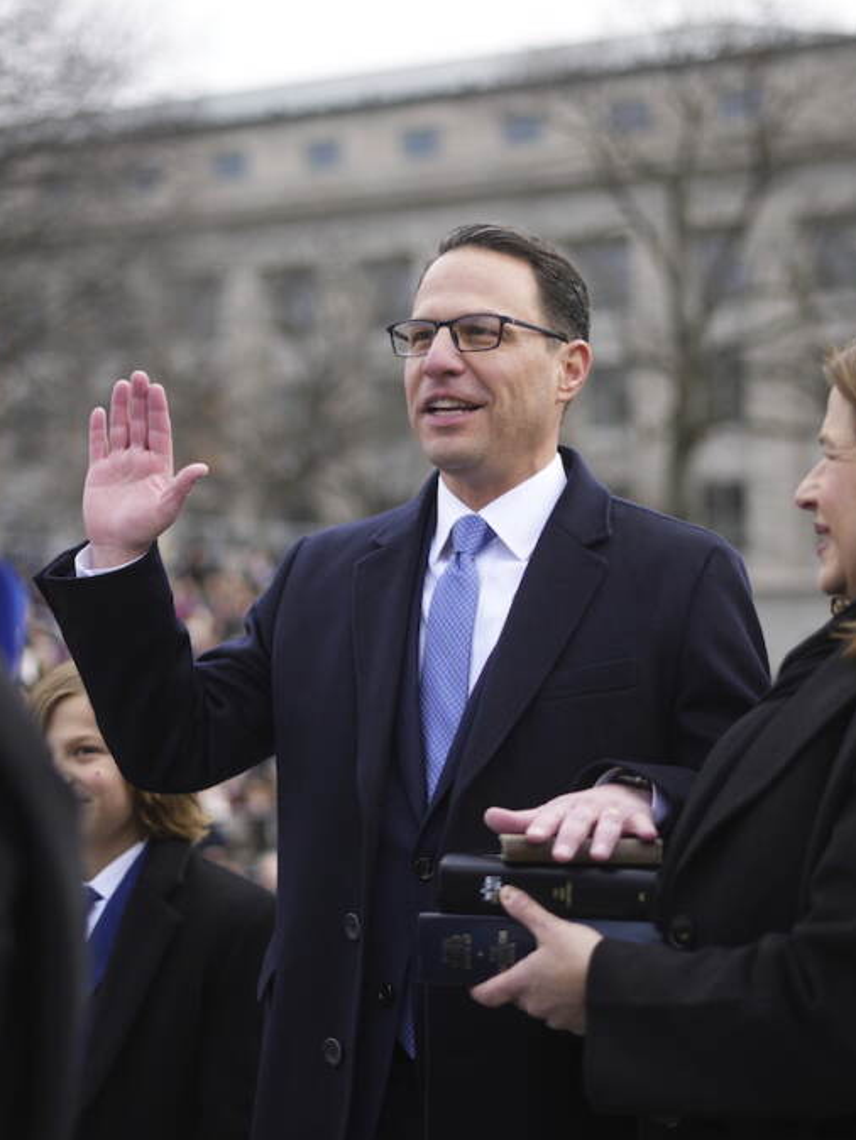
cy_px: 573
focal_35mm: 73
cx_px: 420
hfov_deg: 20.2
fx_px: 2405
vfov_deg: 26.7
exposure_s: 1/1000
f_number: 1.8
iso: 100
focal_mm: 50
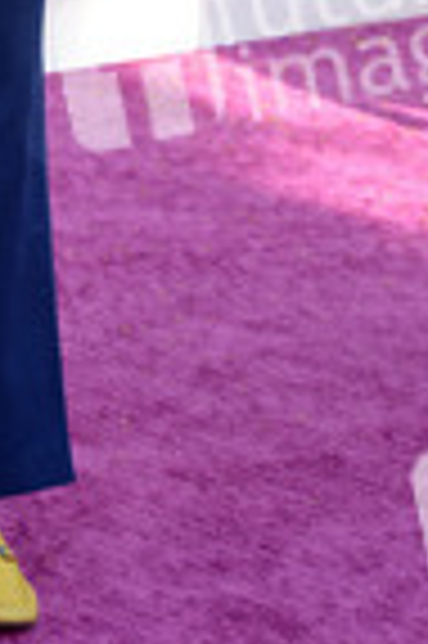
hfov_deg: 6.9
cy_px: -180
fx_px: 3504
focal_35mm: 196
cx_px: -124
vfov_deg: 10.3
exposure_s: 1/250
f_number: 7.1
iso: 500
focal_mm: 70
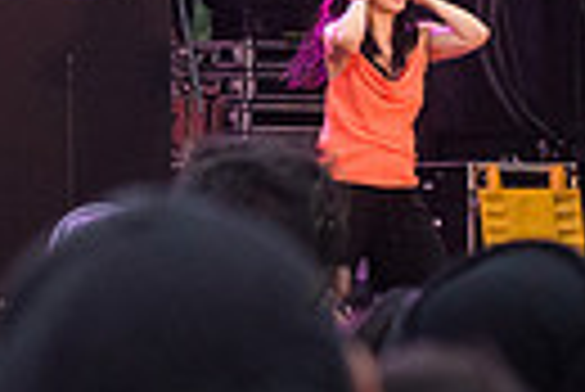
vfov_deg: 3.8
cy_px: 11
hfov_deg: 5.6
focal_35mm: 365
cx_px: -267
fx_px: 5938
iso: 4000
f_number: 4.5
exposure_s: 1/400
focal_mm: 80
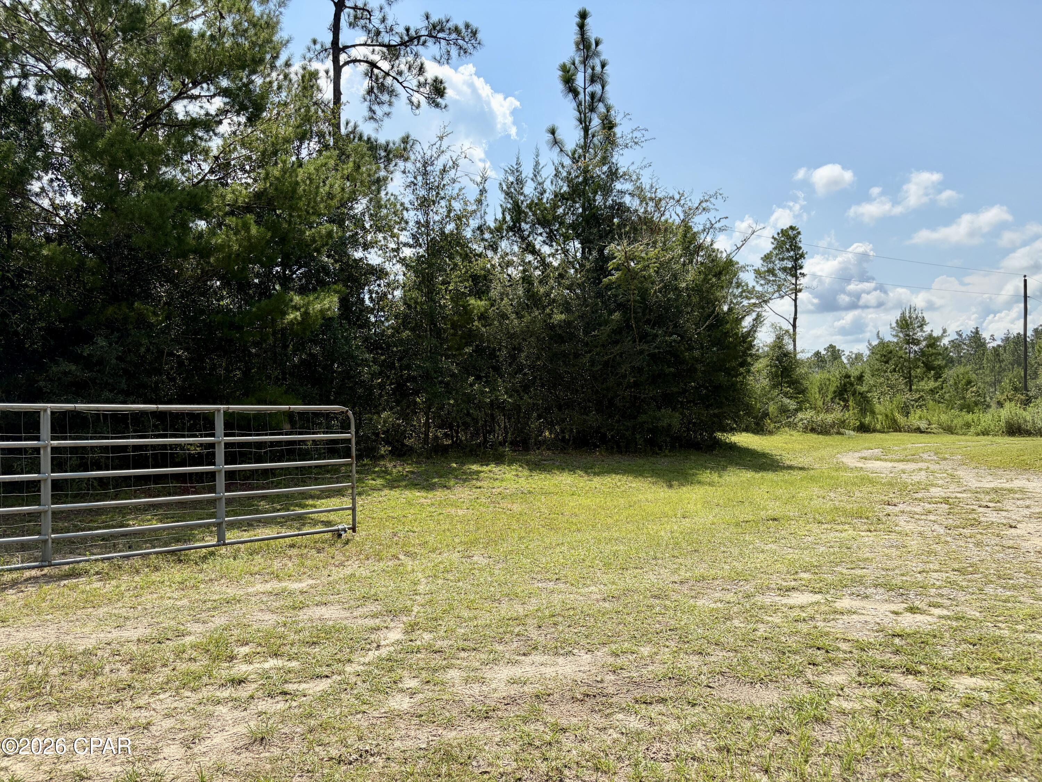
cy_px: 391
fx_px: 783
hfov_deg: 67.3
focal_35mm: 26
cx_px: 521
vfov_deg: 53.1
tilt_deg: +0.9
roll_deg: +1.0
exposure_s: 1/4065
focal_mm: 5.96
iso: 50
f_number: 1.6
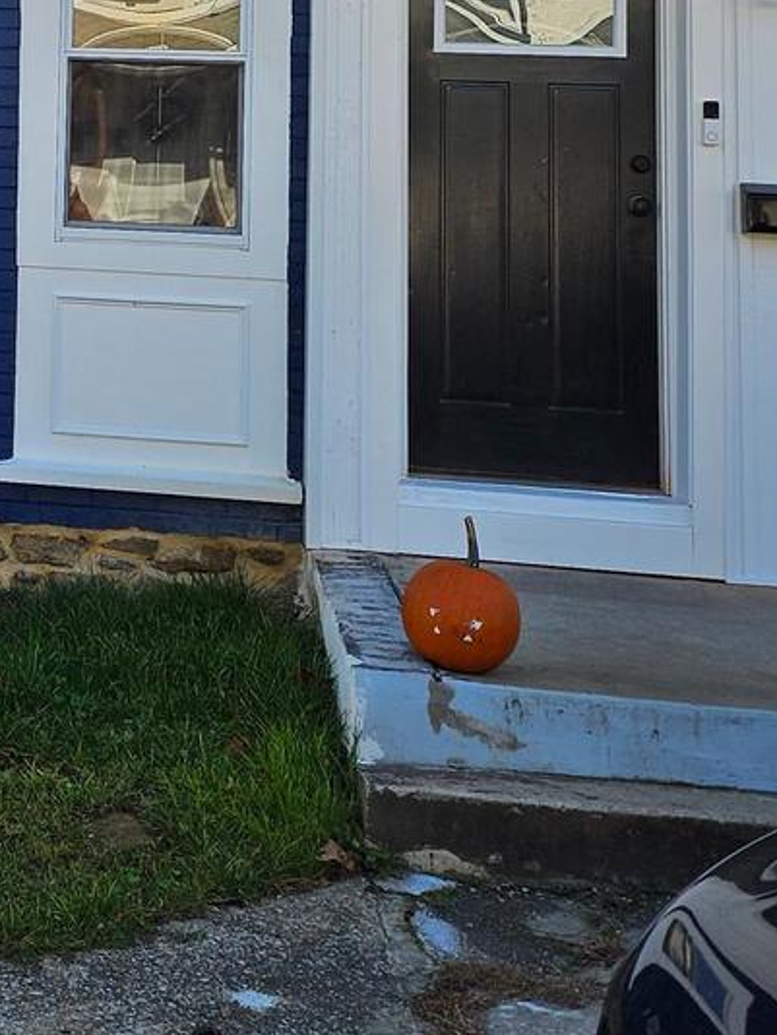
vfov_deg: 26.6
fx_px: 2063
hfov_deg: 19.2
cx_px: -320
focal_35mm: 69
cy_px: 0
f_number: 1.8
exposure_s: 1/2066
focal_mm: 5
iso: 50
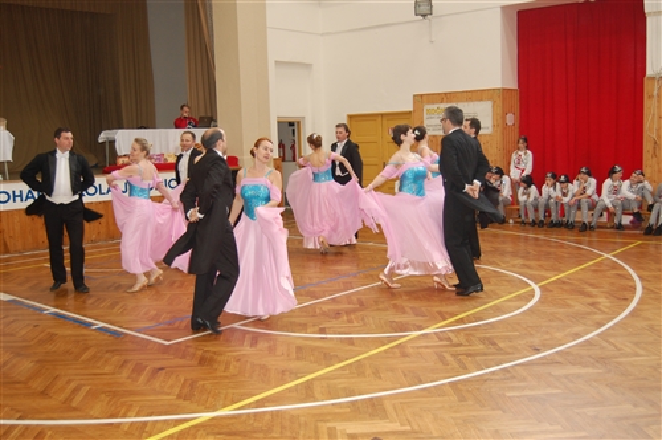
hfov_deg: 53.2
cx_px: 331
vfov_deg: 36.8
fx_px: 661
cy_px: 220
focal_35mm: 36
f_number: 4
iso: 500
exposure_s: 1/60
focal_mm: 24
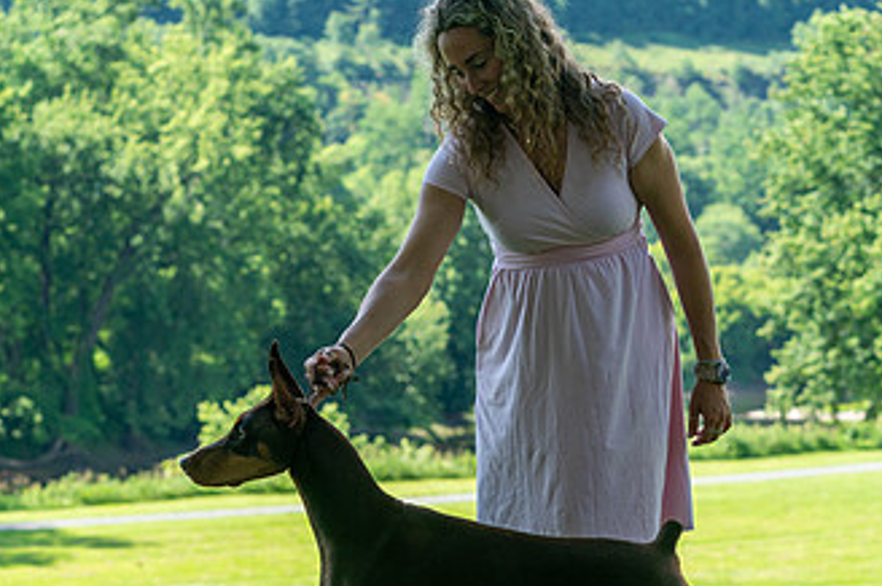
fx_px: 3035
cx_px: 403
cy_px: 456
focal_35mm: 124
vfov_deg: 11.0
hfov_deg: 16.5
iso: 500
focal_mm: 70
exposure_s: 1/800
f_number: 5
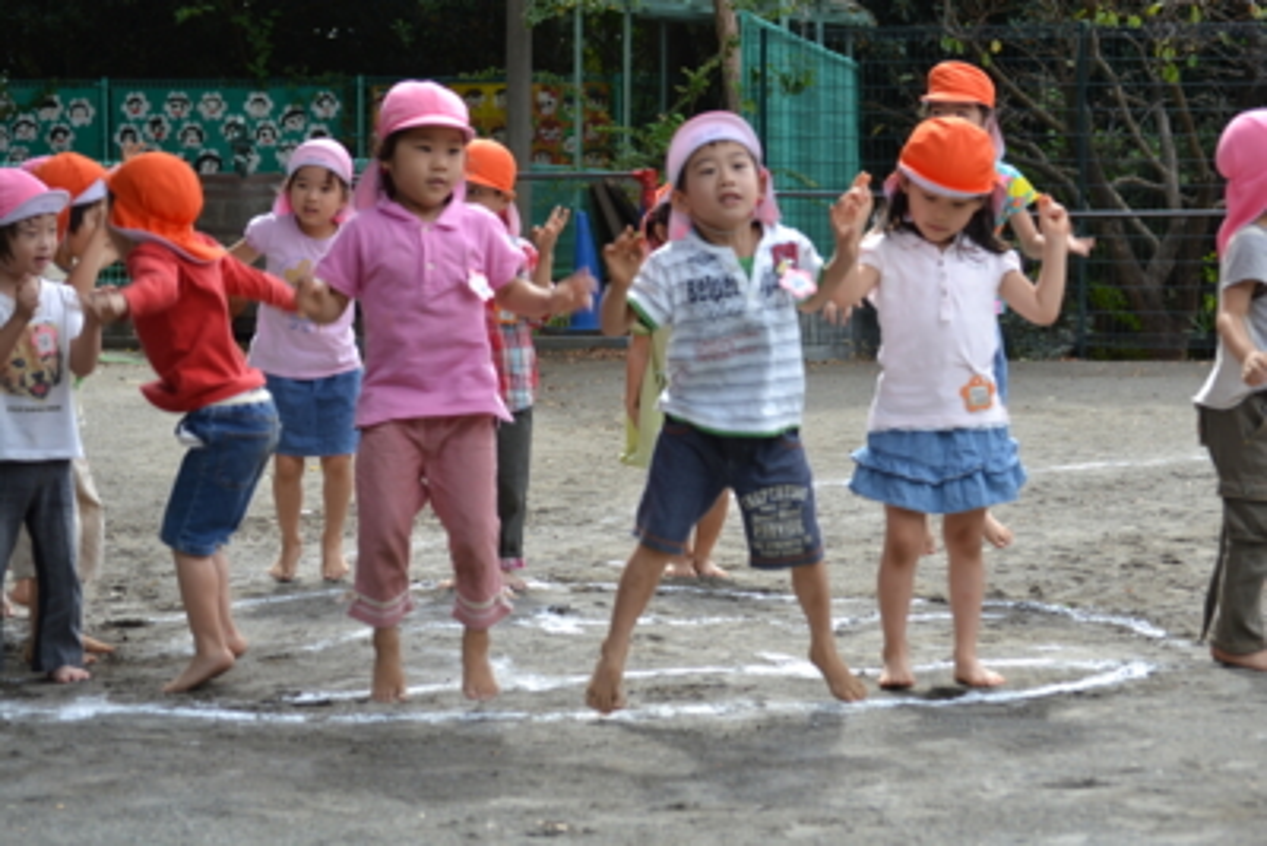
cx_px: 634
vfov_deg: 13.8
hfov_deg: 20.6
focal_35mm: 99
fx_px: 3485
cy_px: 423
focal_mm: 66
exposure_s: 1/160
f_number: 6.3
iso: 100
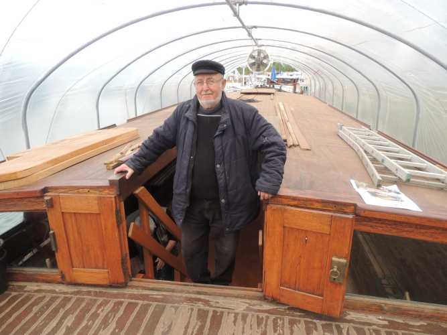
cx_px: 224
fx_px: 310
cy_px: 168
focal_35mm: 24
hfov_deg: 71.6
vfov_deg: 56.8
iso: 100
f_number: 3
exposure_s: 1/320
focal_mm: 4.3
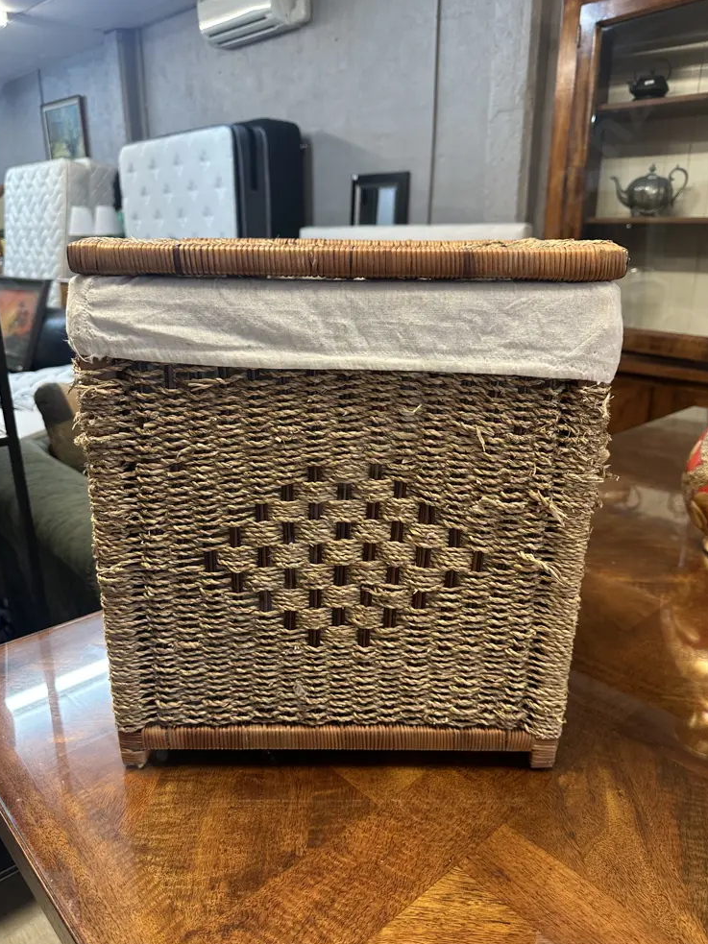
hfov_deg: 54.9
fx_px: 682
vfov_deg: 69.4
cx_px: 345
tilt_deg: -20.6
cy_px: 490
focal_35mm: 25
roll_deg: -0.8
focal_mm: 6.86
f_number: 1.78
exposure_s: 1/50
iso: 160
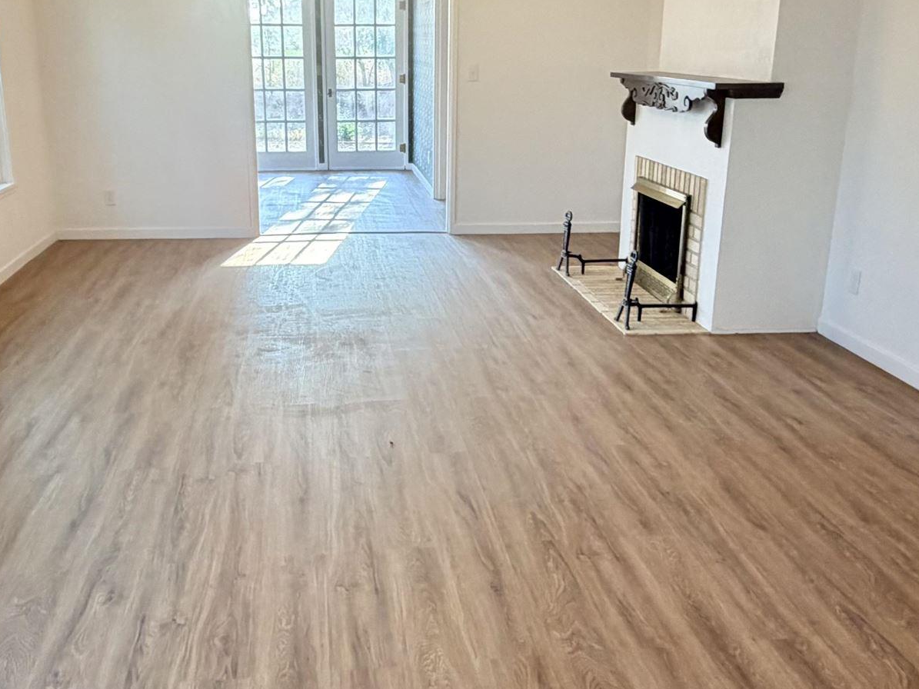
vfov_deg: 39.6
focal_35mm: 36
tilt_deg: -16.9
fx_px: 956
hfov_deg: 51.3
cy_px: 325
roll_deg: +0.1
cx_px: 425
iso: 160
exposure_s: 1/120
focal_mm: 2.22
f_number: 2.2
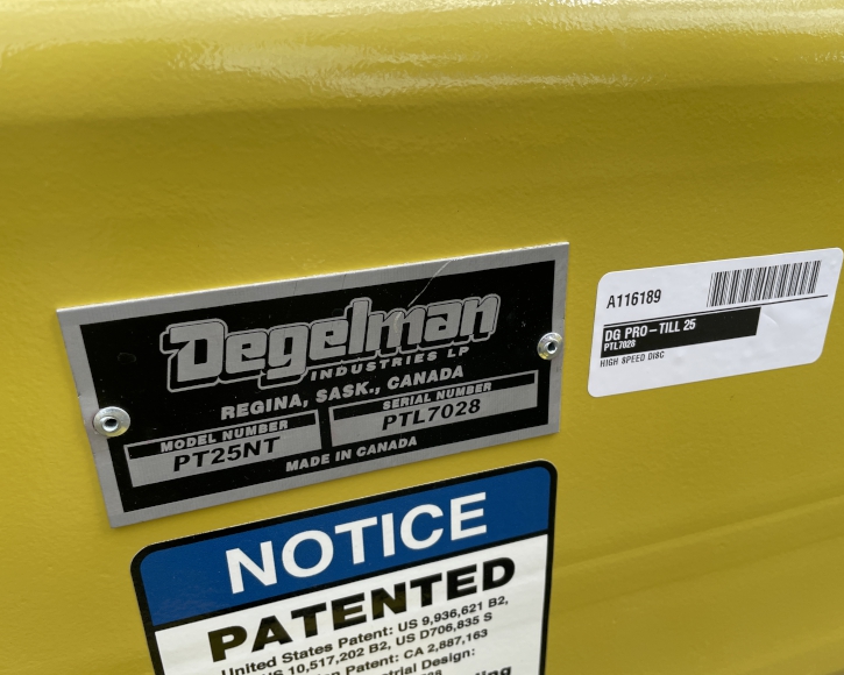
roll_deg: -2.8
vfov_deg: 51.5
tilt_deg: -22.7
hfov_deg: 62.2
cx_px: 431
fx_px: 699
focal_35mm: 28
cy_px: 340
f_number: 1.6
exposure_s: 1/1072
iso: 32
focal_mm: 4.2
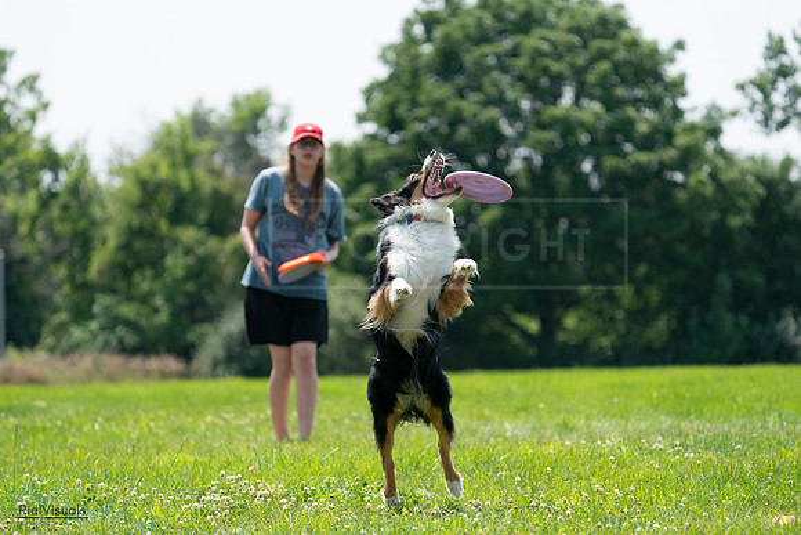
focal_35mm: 243
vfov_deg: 5.7
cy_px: 268
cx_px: 400
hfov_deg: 8.5
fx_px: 5408
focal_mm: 243
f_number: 5.6
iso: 1600
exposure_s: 1/4000
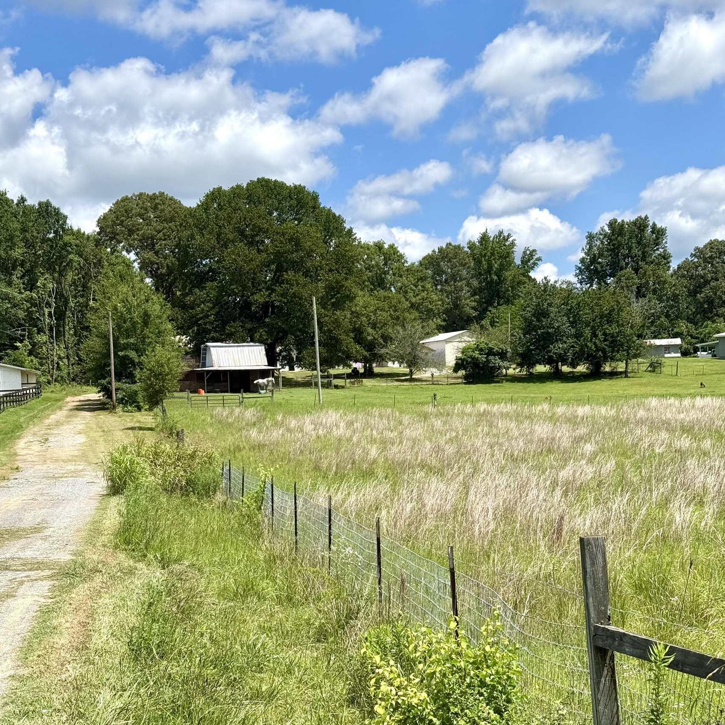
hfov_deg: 30.0
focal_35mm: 57
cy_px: 460
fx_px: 1351
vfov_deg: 29.9
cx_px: 362
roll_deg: +3.7
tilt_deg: -3.6
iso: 64
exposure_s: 1/4608
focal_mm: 6.76
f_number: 1.78
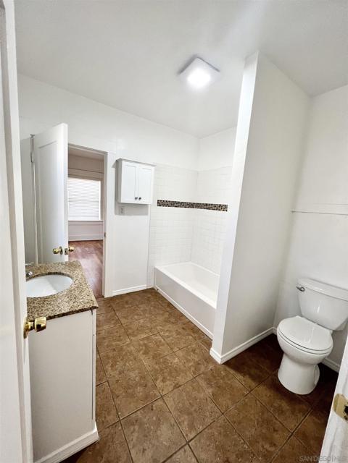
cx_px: 174
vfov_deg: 106.2
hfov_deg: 89.9
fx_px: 174
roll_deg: -4.0
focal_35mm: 13
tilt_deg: -8.1
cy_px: 232
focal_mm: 1.57
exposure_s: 1/120
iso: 160
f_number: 1.8
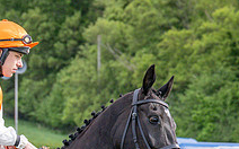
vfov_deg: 2.9
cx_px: -44
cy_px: 221
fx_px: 2921
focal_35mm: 449
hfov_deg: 4.7
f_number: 4.5
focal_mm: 82
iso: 400
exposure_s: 1/1250
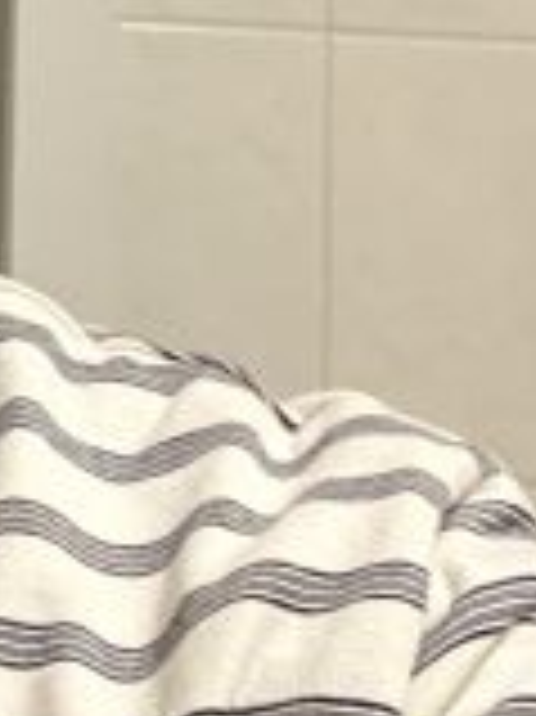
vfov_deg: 16.6
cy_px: -171
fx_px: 2336
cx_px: -450
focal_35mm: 113
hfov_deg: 12.0
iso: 320
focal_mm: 2.71
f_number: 2.2
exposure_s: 1/33
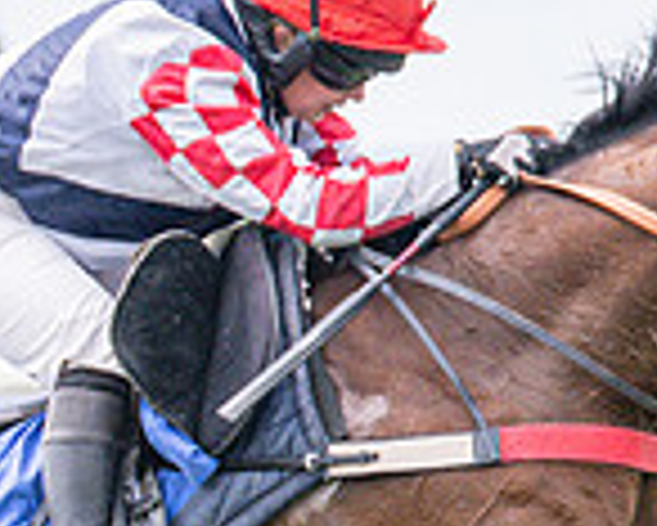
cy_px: 375
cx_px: -233
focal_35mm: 540
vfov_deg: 2.9
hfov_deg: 3.6
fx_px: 10507
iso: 400
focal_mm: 70
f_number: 4
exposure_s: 1/2000
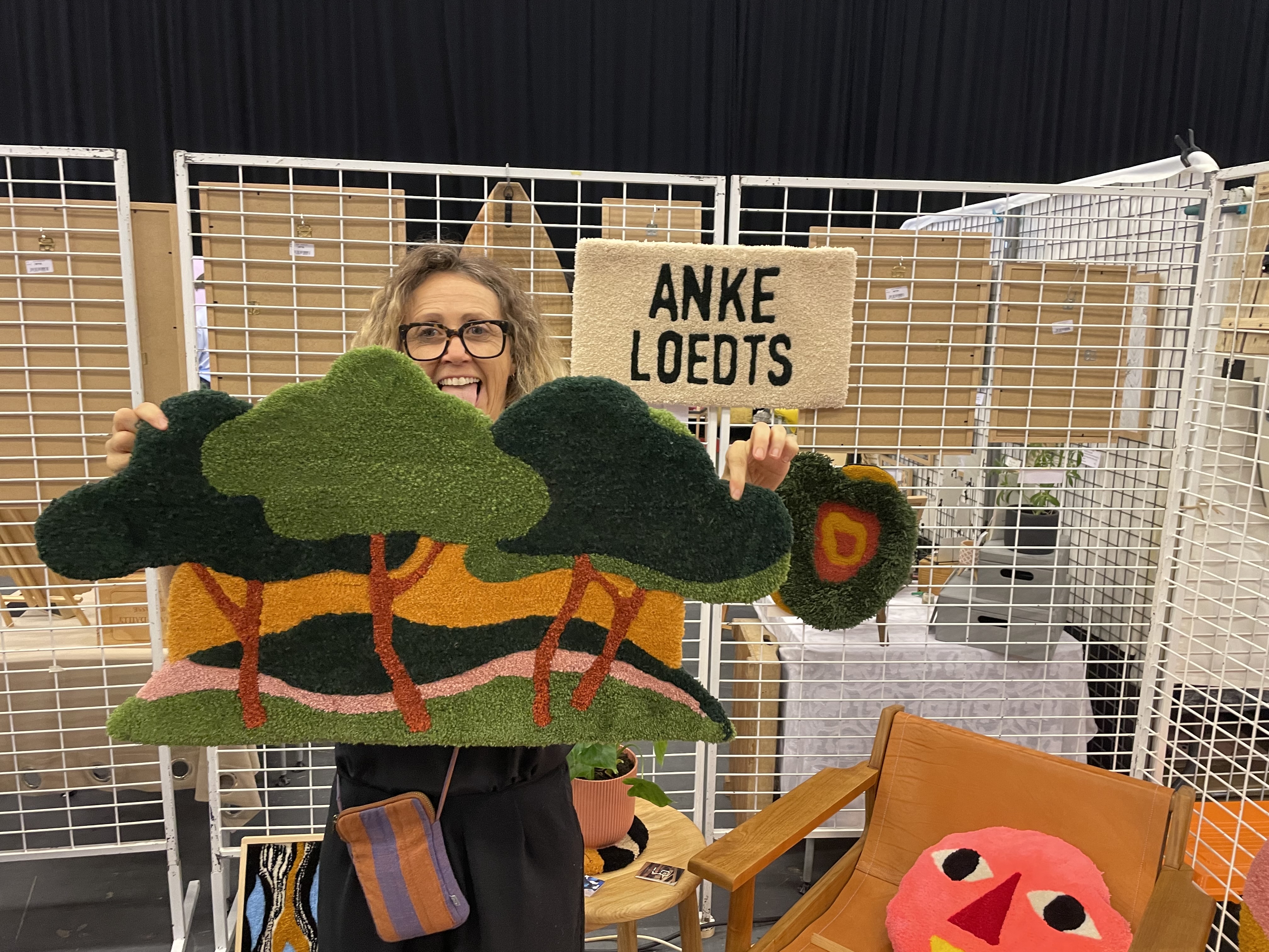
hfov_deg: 67.3
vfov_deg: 53.1
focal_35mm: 26
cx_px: 634
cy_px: 476
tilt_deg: -10.1
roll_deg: -0.5
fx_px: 953
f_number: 1.6
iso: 250
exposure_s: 1/50
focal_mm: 4.2
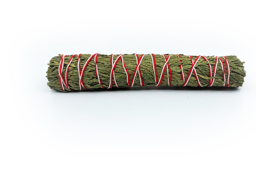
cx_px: 142
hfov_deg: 42.9
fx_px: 325
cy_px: 71
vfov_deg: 32.7
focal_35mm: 44
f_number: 1.8
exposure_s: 1/685
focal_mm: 4
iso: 20
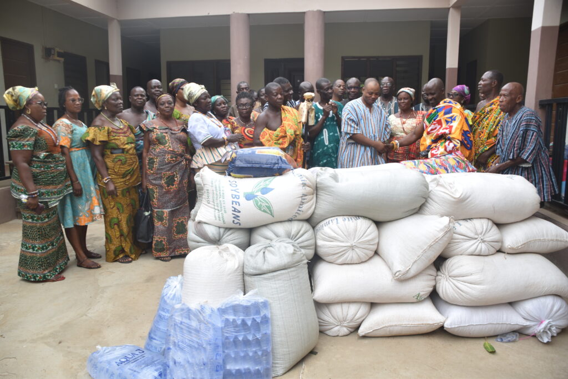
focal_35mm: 93
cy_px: 190
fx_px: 1467
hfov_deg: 21.9
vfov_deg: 14.7
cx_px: 284
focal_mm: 62
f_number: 7.1
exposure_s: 1/100
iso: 100
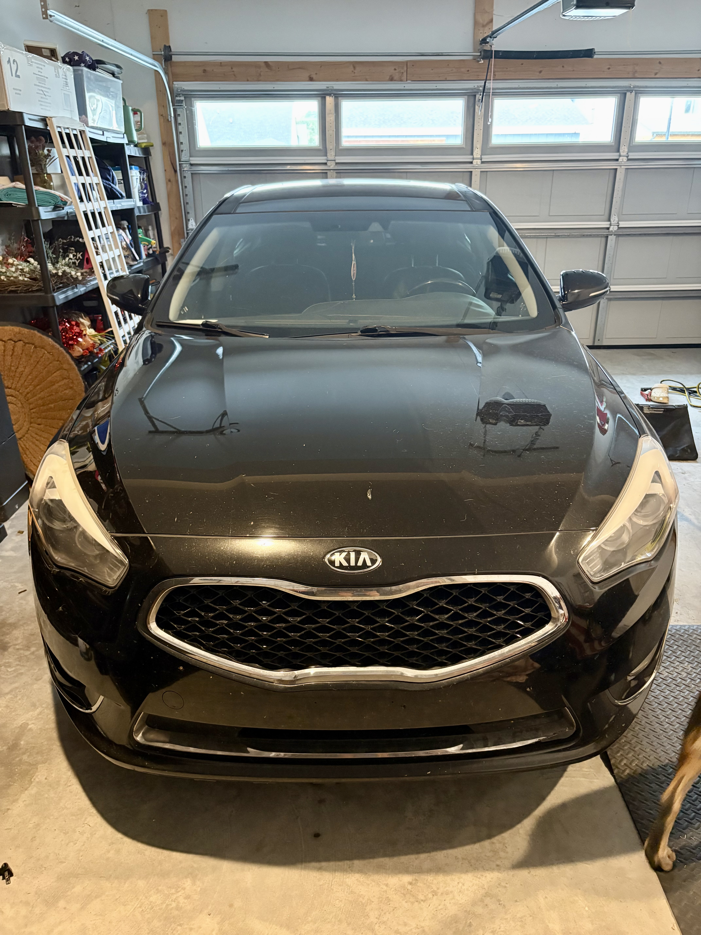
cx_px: 350
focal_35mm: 26
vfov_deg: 67.3
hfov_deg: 53.1
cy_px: 468
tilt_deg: -22.0
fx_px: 702
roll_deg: +0.1
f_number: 1.6
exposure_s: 1/30
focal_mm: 5.96
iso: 640
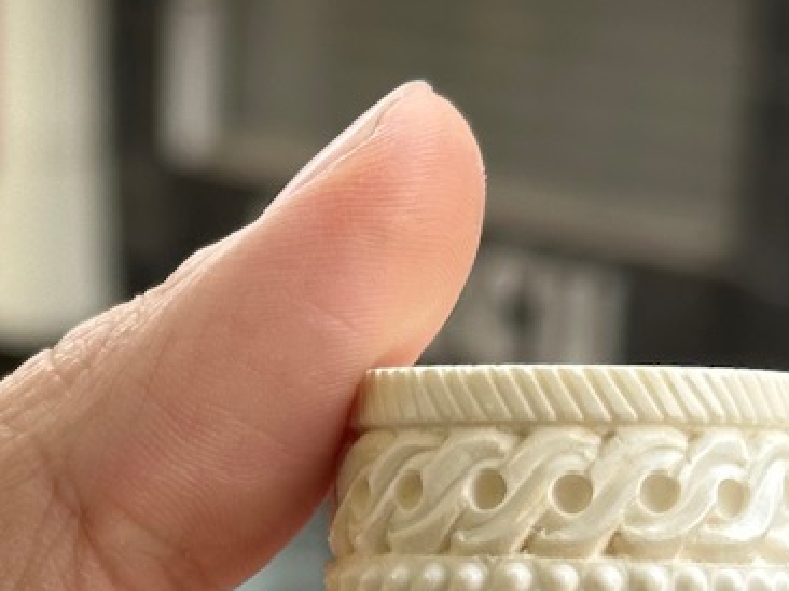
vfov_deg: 8.6
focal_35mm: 168
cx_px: -147
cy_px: 904
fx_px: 3827
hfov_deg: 11.5
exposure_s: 1/317
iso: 64
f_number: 1.78
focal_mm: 6.86
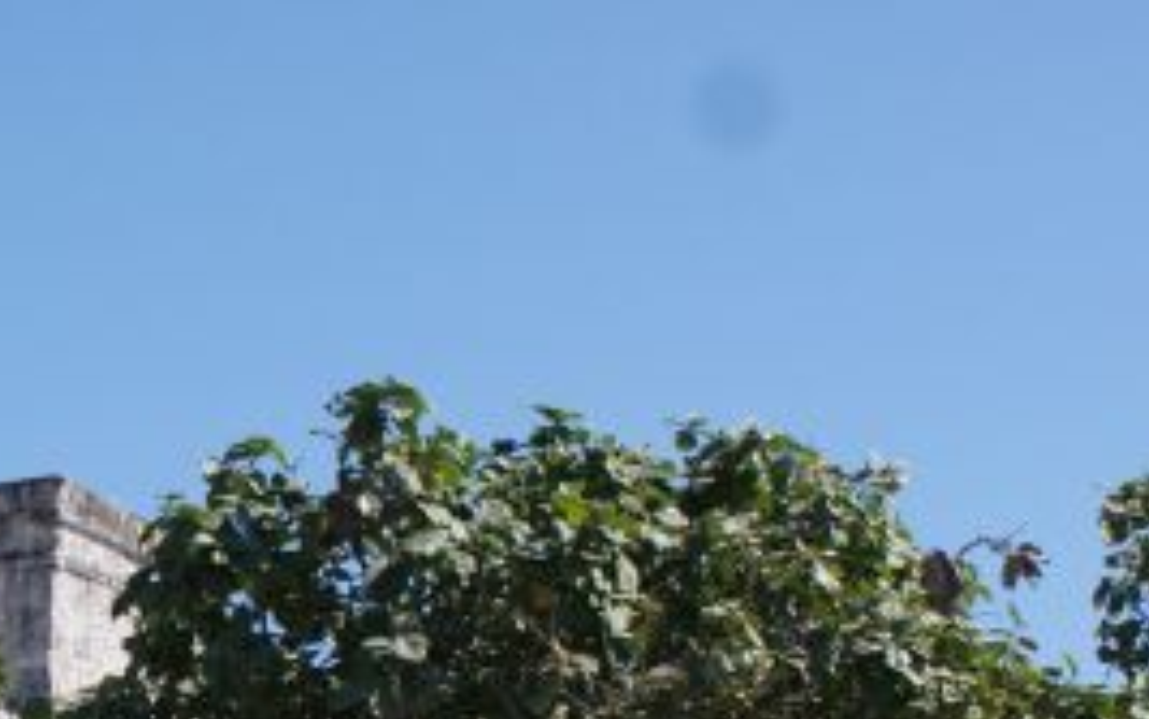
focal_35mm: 119
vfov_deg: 10.9
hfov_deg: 16.7
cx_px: -275
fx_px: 3727
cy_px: 803
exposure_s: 1/500
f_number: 5.6
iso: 100
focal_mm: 26
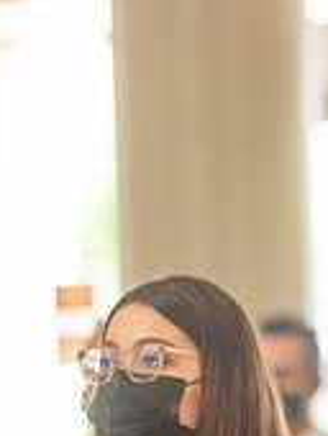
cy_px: 371
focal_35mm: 655
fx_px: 8254
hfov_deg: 2.3
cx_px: -292
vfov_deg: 3.0
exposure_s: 1/200
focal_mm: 200
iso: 1600
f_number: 5
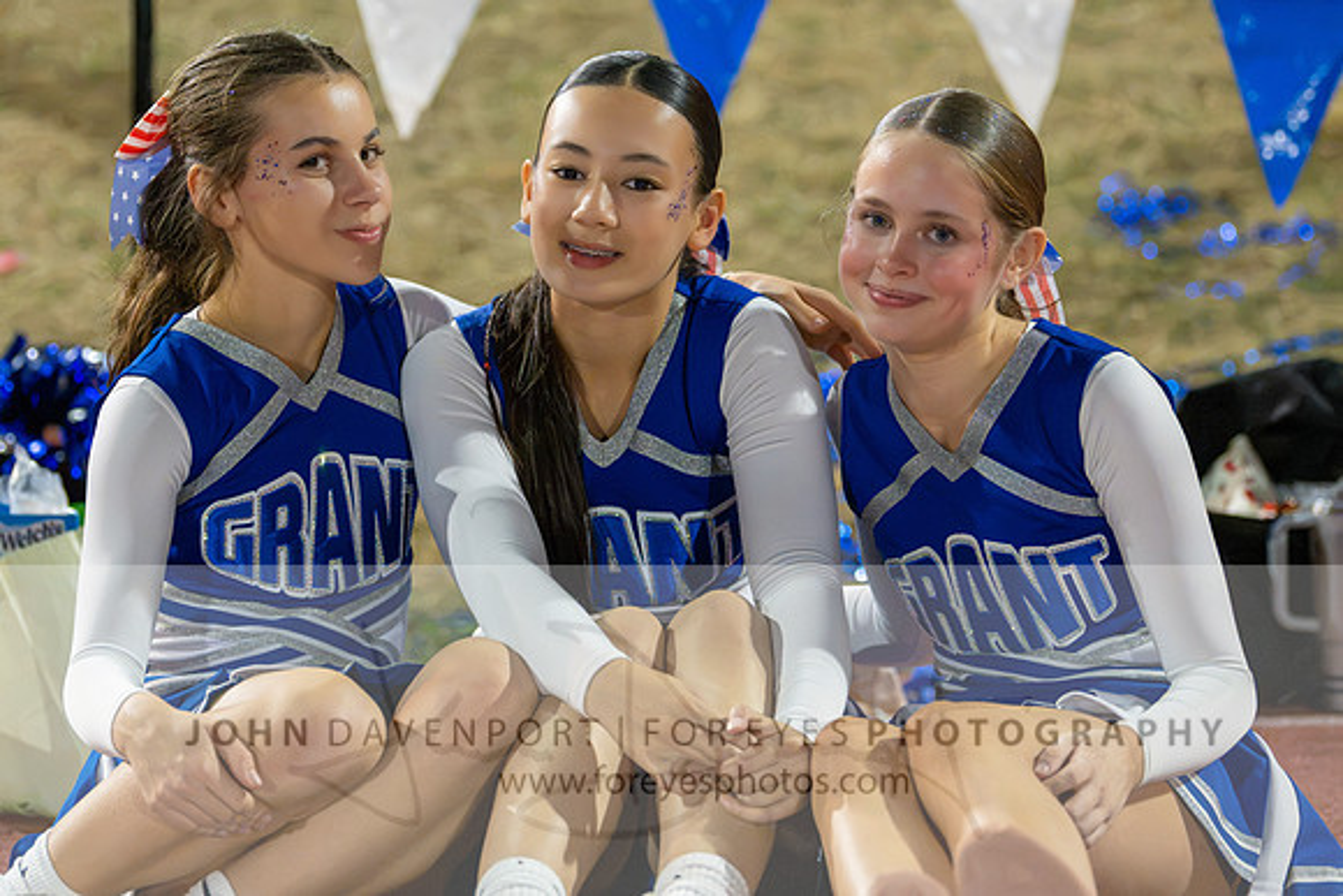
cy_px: 317
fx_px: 5789
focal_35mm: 155
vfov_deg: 8.8
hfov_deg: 13.2
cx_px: 613
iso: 20000
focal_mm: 120
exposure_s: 1/1000
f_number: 2.8
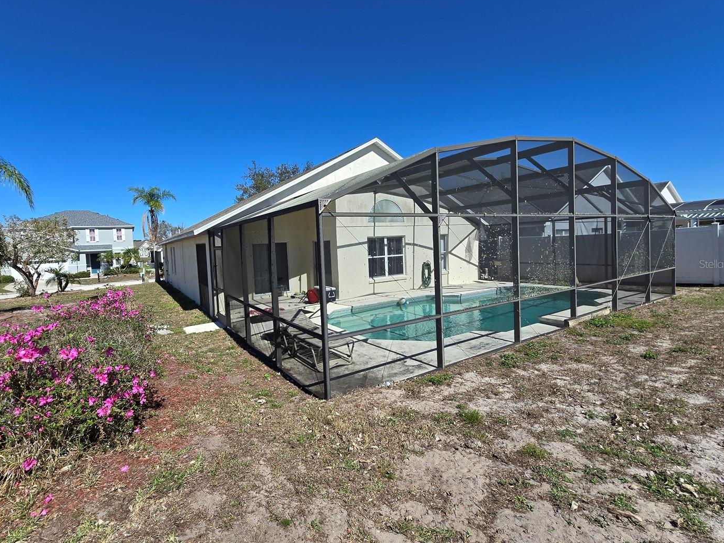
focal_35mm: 15
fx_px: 314
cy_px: 264
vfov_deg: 81.7
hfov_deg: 97.9
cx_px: 331
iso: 50
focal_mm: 2.2
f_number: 2.2
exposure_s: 1/2890
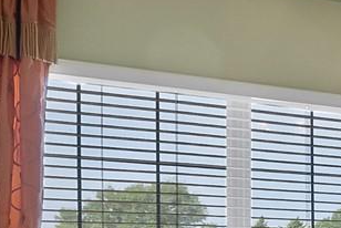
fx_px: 740
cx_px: 694
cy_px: 285
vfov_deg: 16.7
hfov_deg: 17.7
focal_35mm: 78
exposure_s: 1/8
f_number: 9
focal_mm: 12
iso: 640
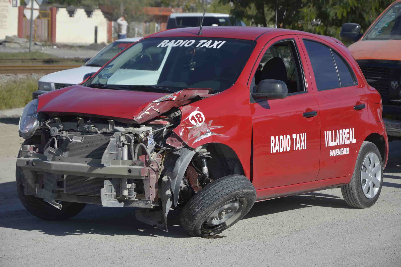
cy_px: 134
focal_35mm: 120
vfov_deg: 11.4
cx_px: 200
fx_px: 1335
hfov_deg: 17.1
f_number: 5.3
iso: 100
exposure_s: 1/640
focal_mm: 80
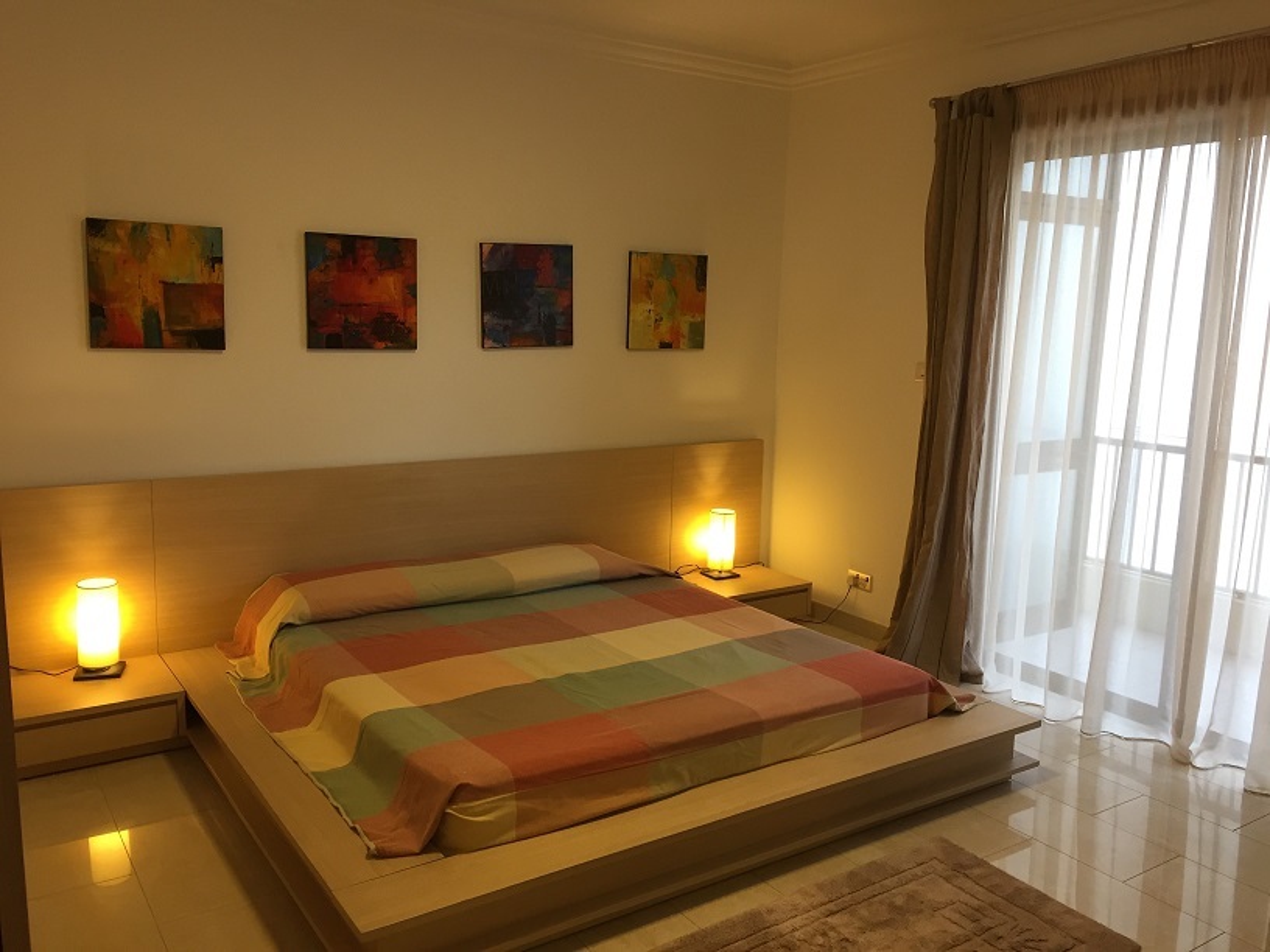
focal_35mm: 29
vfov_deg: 48.2
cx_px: 635
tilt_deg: -9.2
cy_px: 476
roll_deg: -2.0
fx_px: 1064
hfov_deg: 61.7
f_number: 2.2
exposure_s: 1/33
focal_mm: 4.15
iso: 100
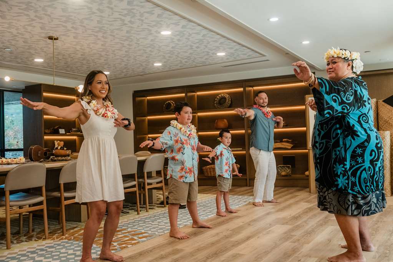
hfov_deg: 53.1
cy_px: 131
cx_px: 196
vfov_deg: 36.9
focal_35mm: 36
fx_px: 393
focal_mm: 36
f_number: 5
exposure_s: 1/250
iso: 1600
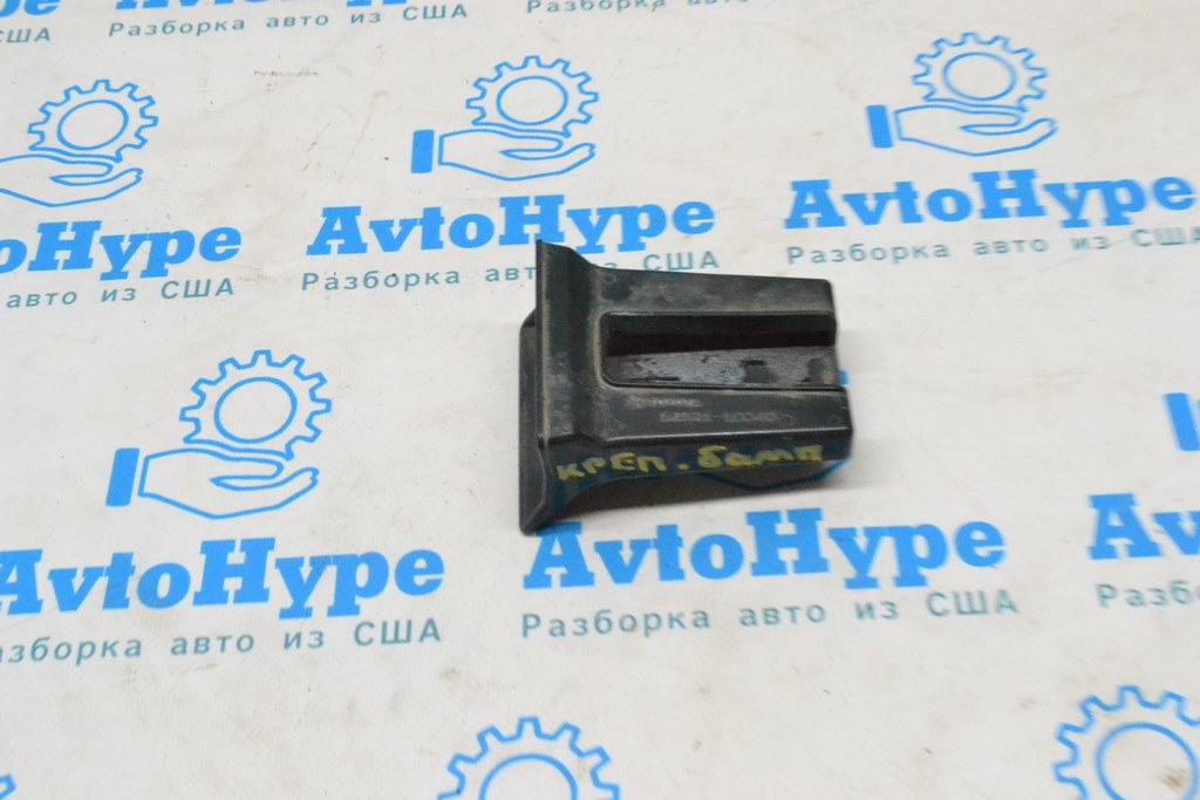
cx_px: 600
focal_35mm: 39
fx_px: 1300
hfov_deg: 49.5
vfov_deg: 34.2
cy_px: 400
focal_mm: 26
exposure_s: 1/100
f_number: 13
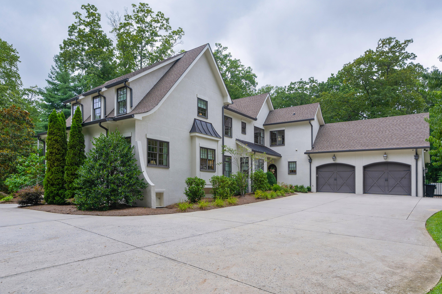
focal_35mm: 21
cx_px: 221
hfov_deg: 81.2
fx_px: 258
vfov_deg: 59.5
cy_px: 147
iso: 320
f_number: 7.1
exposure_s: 1/250
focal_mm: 21
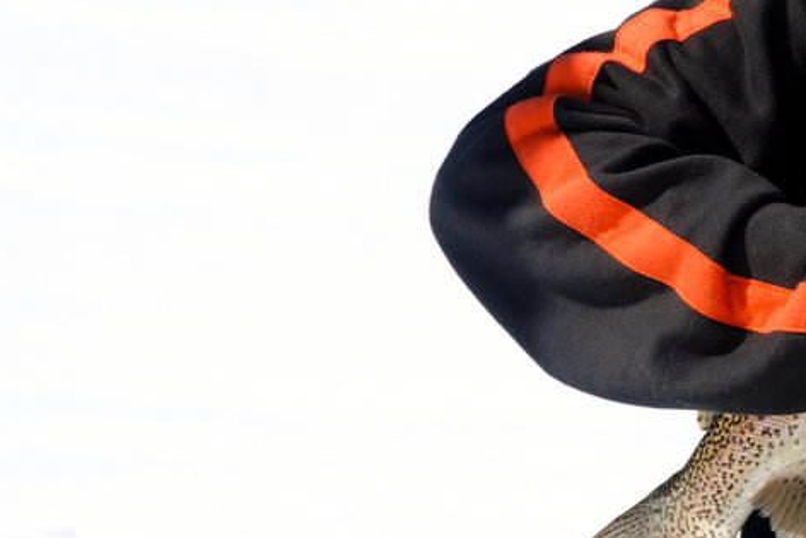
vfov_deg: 6.0
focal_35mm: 228
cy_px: 91
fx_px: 5106
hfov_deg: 9.0
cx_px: 840
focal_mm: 70
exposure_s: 1/500
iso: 110
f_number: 5.6
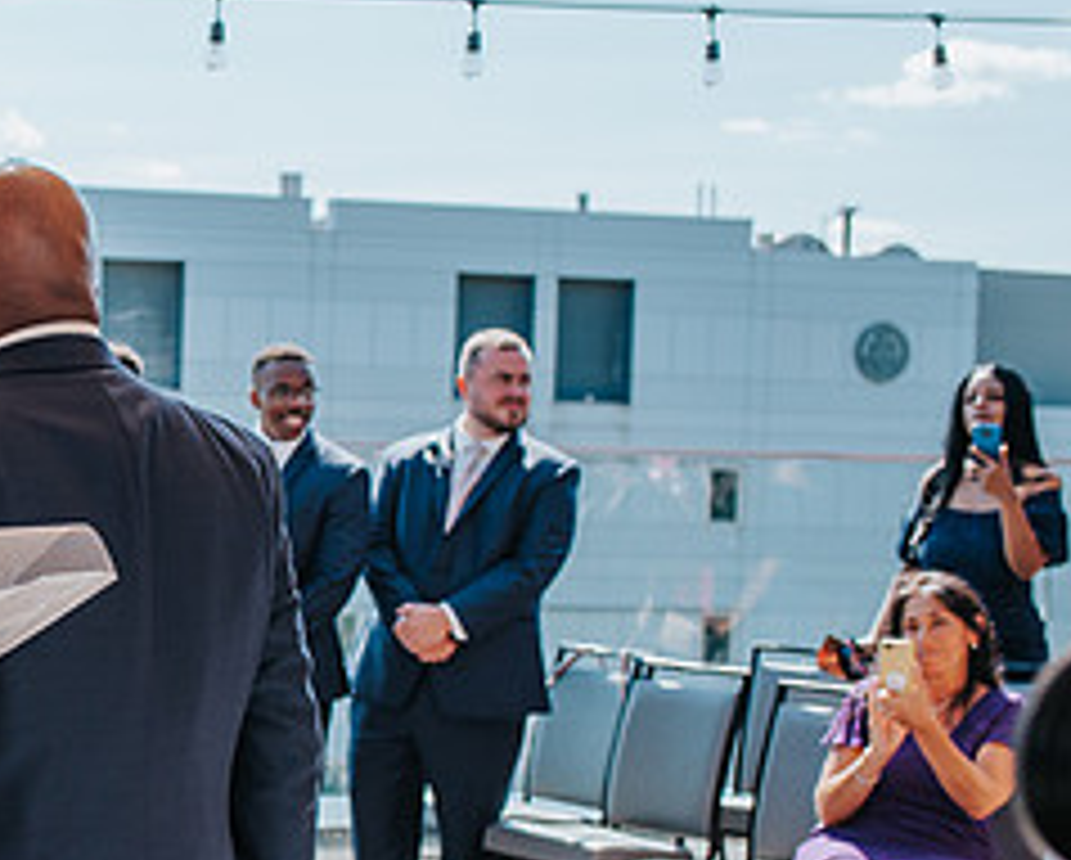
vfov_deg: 19.1
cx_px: -171
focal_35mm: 80
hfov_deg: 22.2
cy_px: 592
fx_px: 2539
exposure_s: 1/1600
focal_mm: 35
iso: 250
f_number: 4
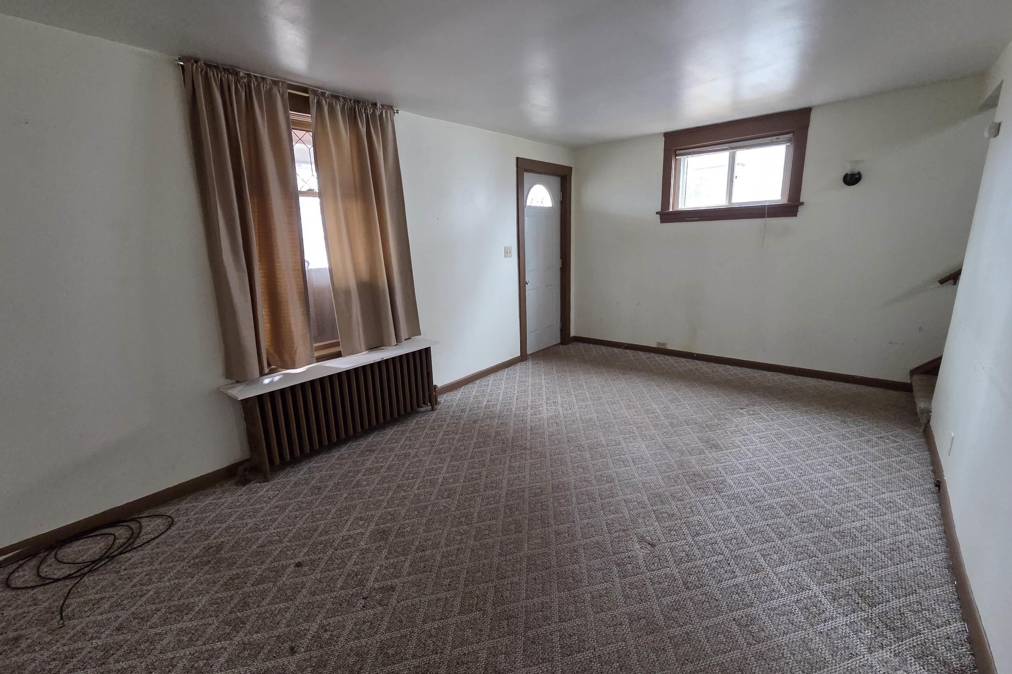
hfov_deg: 104.2
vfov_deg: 81.2
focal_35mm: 14
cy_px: 343
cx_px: 498
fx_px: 394
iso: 1000
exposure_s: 1/60
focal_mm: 2.2
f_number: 2.2
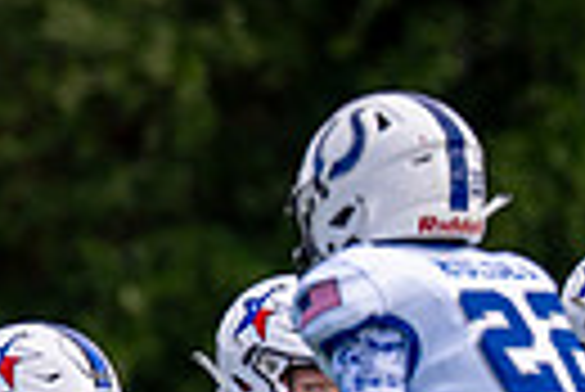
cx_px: -609
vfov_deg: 1.1
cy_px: 422
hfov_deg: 1.6
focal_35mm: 1298
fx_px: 21116
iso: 250
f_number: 2.8
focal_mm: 200
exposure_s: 1/2500
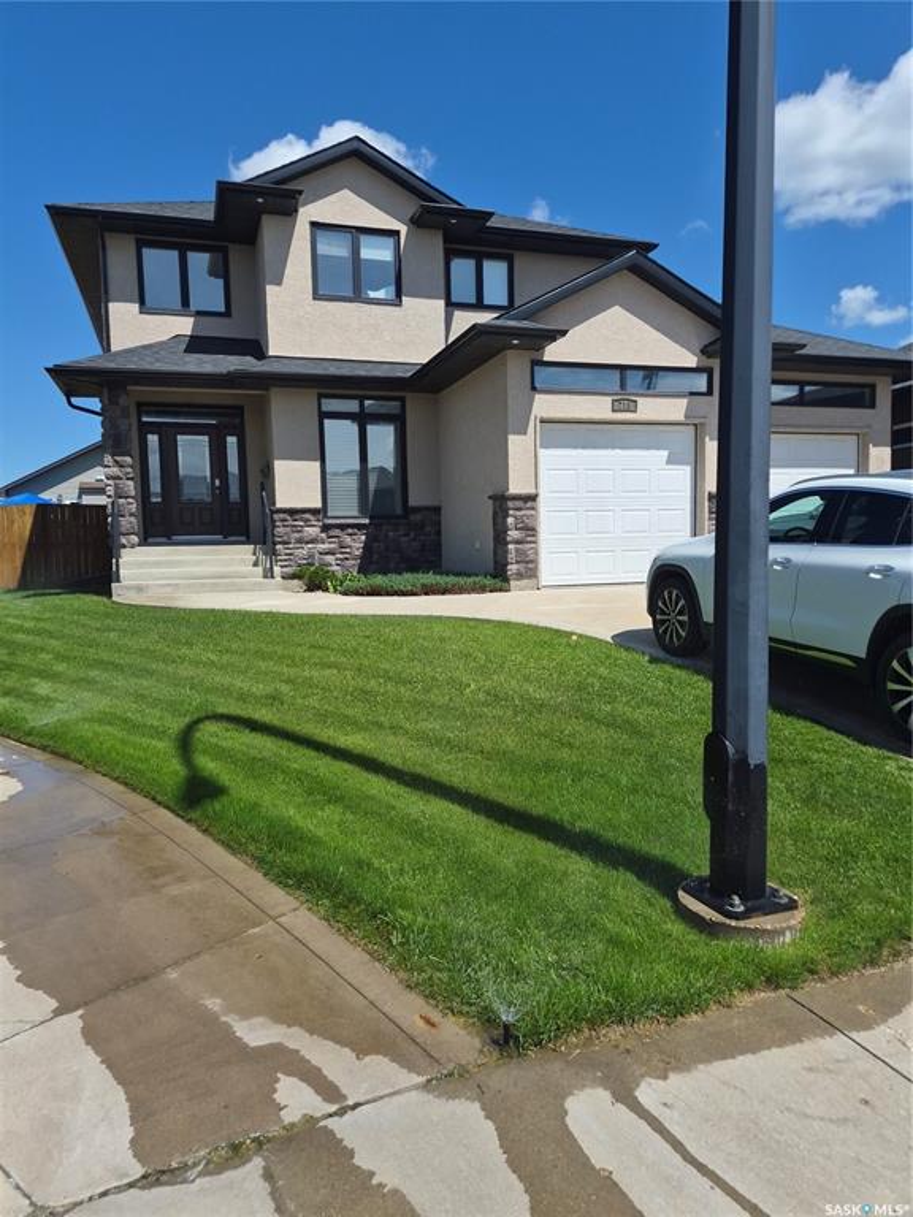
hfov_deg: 58.9
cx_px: 456
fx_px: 809
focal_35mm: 23
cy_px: 608
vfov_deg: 73.9
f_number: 1.8
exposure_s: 1/6448
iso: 80
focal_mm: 5.4
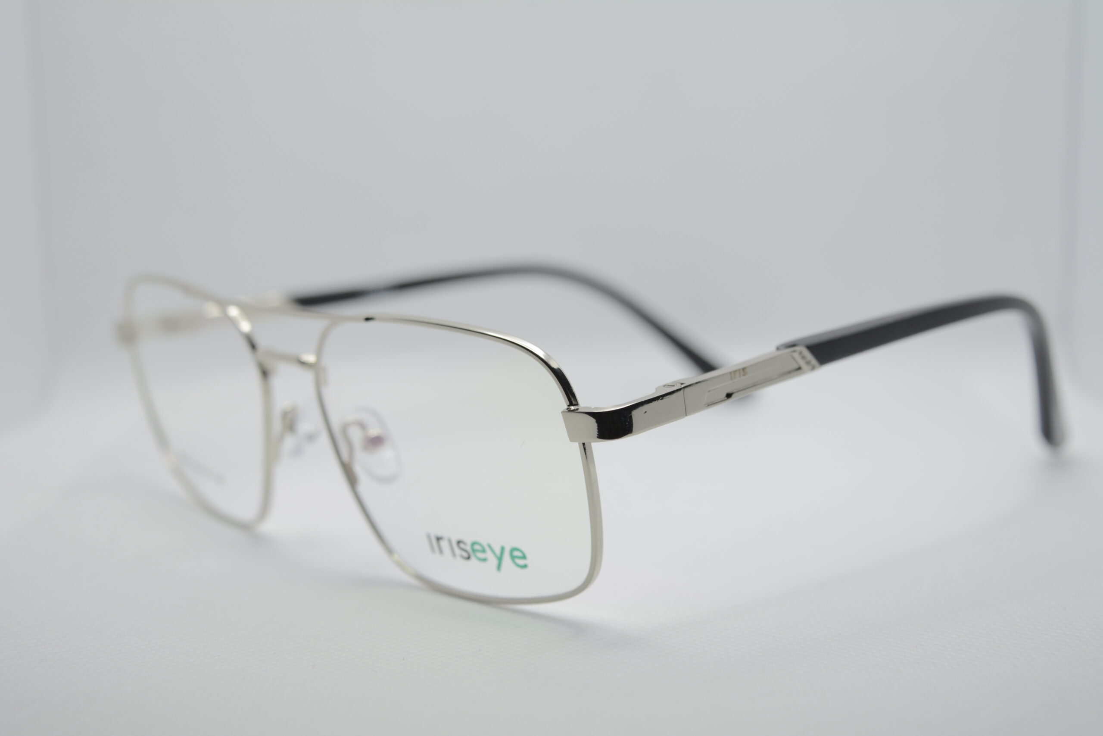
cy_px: 368
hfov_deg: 33.4
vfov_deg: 22.6
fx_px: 1838
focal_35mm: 60
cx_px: 552
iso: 280
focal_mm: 40
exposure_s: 1/125
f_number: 5.6
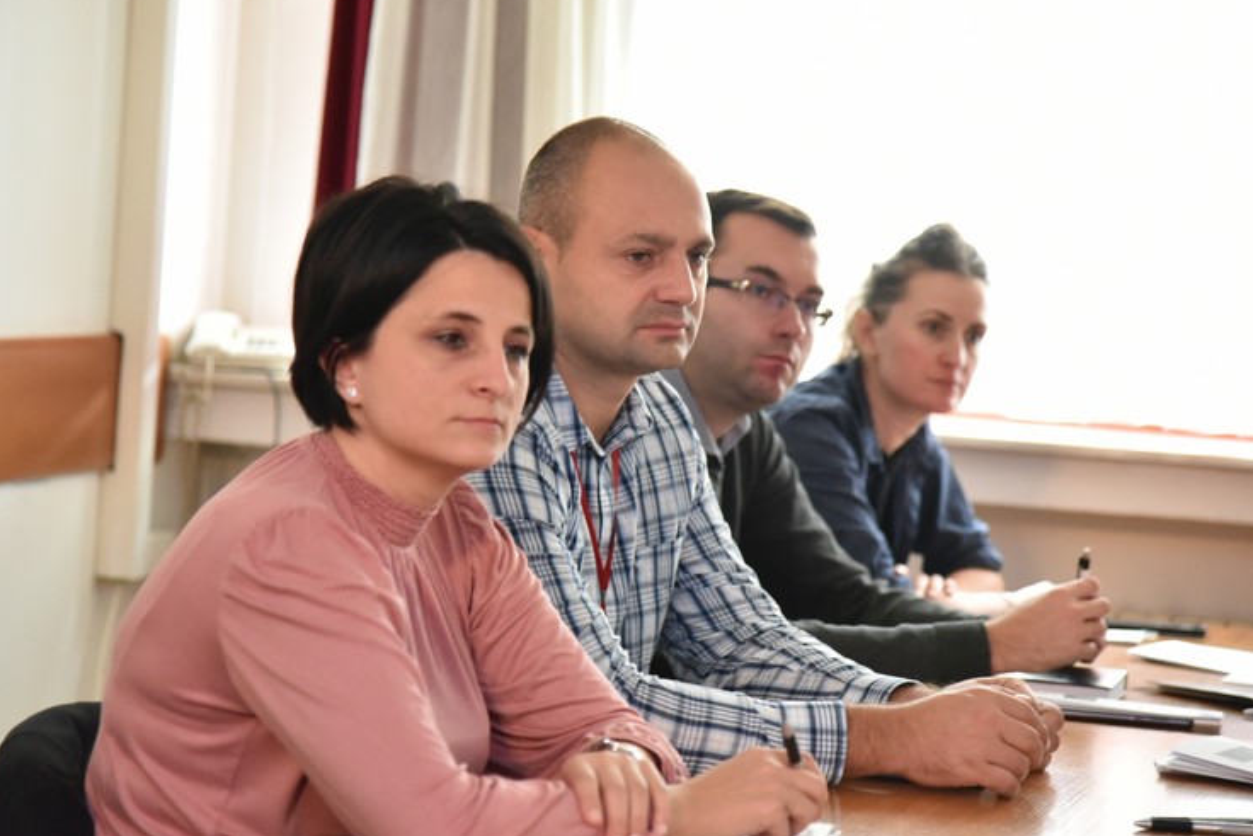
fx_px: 4073
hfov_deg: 17.5
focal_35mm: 117
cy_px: 427
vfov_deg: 11.7
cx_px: 599
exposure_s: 1/100
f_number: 4
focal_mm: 105
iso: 10000
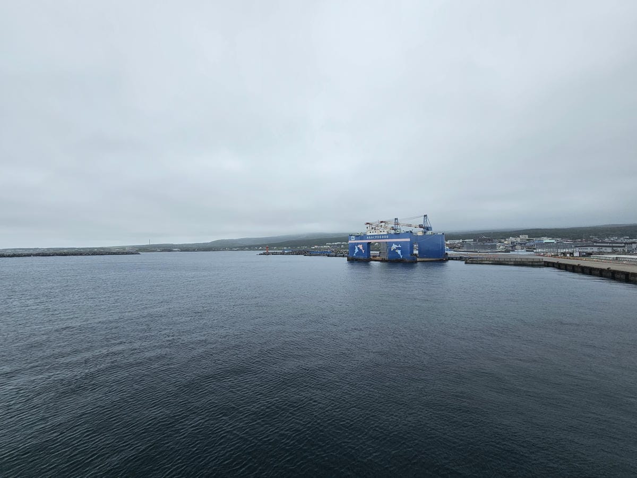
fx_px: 239
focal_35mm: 13
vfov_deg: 89.9
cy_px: 239
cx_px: 318
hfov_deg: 106.2
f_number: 2.2
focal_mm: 2.2
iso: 50
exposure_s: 1/2333
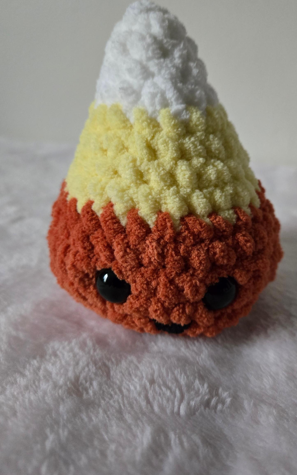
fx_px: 350
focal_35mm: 27
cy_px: 223
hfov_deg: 45.6
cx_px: 187
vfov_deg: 68.3
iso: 1250
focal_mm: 5.4
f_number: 1.8
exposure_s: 1/60
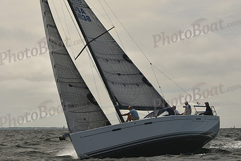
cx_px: 120
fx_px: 709
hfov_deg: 19.3
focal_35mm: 106
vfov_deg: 12.8
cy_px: 8
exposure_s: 1/1000
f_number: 7.1
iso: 320
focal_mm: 70
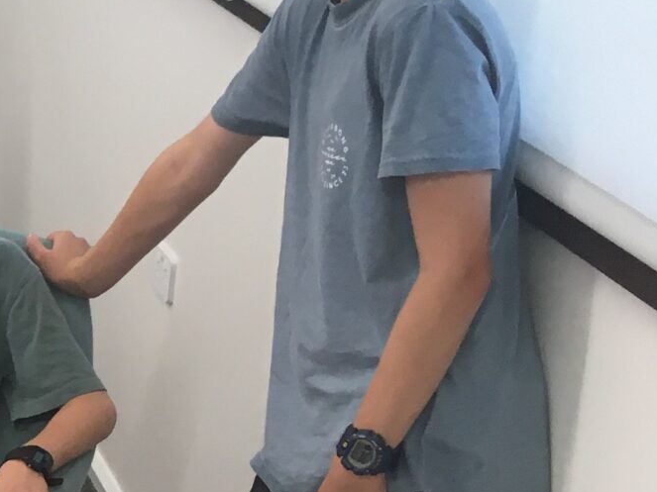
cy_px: 672
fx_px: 2125
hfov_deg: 14.9
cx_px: -591
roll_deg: +4.7
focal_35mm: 112
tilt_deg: -28.3
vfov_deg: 12.7
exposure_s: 1/33
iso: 25
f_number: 2.2
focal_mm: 4.15
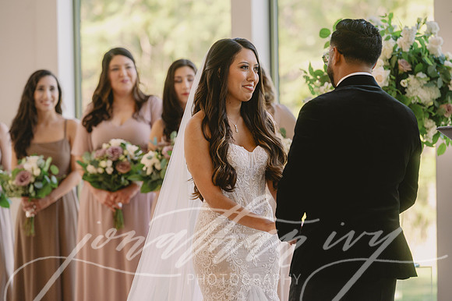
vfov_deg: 7.4
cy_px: 150
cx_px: 226
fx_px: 2321
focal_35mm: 185
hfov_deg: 11.1
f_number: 2.8
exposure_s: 1/200
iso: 640
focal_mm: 185
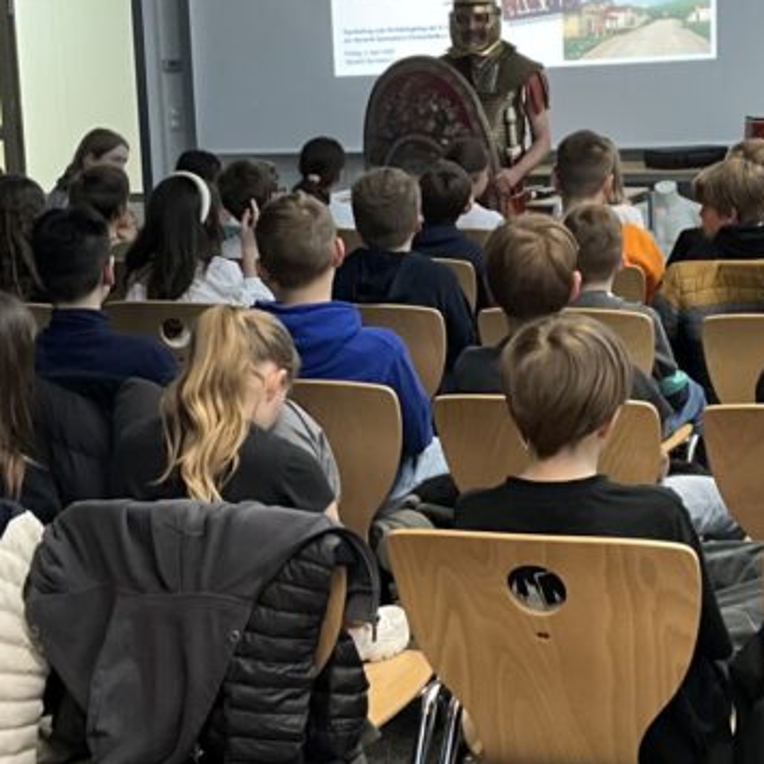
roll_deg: +2.9
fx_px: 1848
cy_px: 301
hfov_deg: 23.3
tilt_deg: -8.4
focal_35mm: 74
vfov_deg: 23.3
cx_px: 465
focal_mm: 3
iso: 320
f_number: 1.8
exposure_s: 1/51
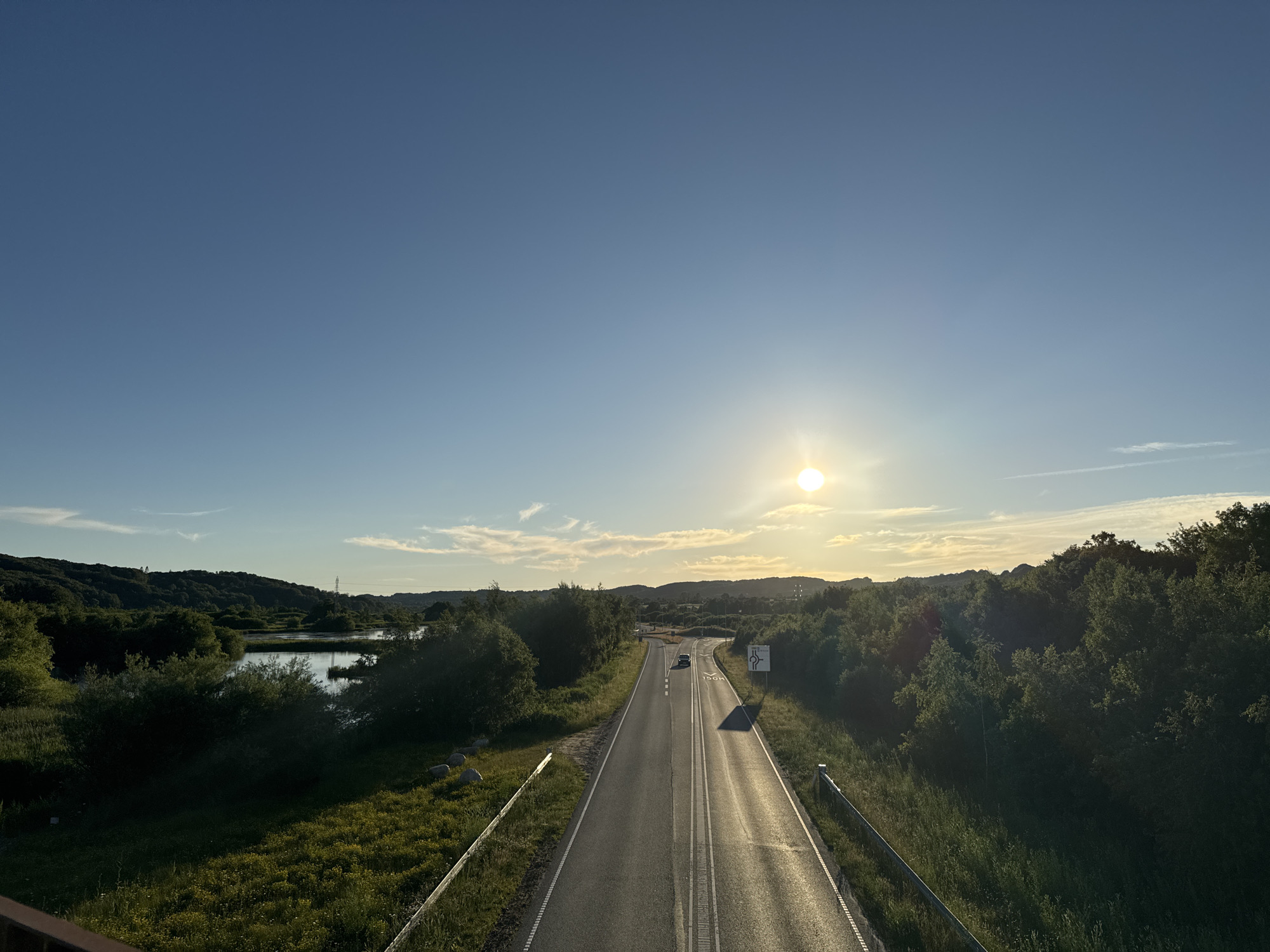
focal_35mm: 24
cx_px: 635
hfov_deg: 71.6
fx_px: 881
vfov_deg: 56.8
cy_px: 476
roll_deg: -0.3
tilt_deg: +7.3
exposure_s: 1/10417
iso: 80
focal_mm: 6.76
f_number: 1.78
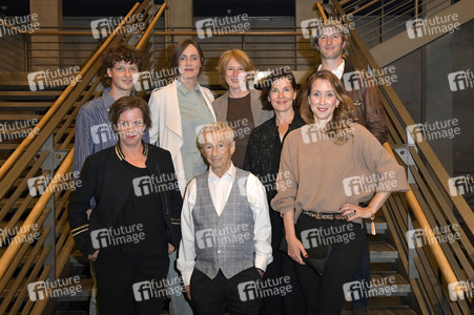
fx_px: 447
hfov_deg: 55.8
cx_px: 237
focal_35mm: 34
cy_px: 158
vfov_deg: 38.8
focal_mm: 34
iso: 3200
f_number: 5.6
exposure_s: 1/200
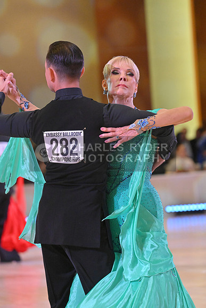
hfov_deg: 6.9
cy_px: 154
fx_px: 1716
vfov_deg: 10.3
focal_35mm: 200
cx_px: 103
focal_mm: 200
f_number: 5.6
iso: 5000
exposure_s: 1/400
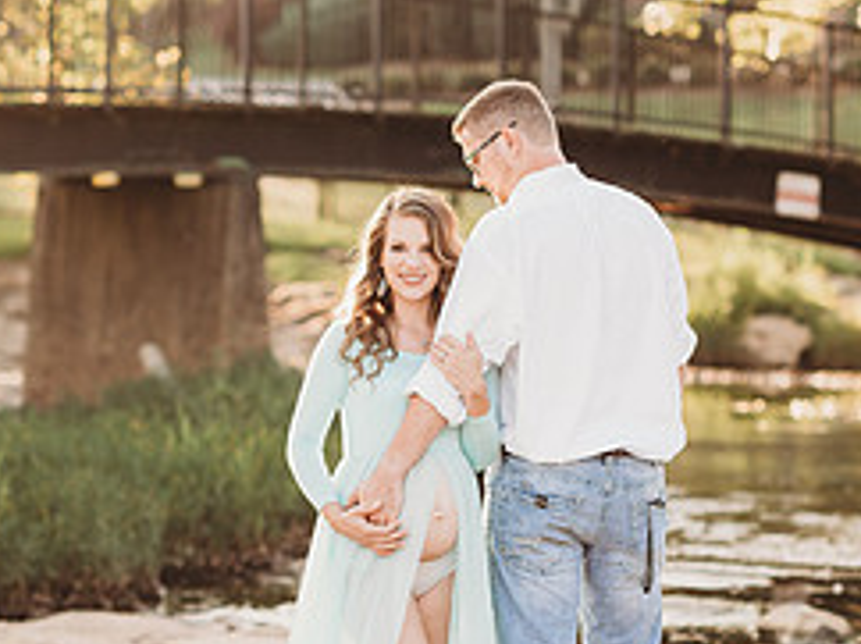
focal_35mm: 152
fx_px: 3777
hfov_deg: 13.0
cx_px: 398
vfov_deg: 9.7
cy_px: 342
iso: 160
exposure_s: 1/400
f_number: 2.5
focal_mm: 85
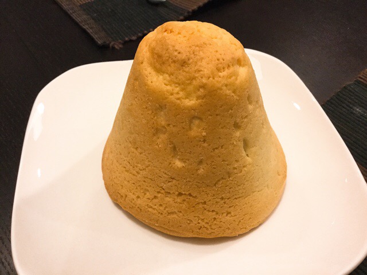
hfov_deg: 58.4
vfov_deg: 45.4
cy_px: 138
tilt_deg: -50.5
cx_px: 184
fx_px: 329
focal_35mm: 31
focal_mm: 3.3
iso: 125
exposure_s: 1/30
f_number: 2.4
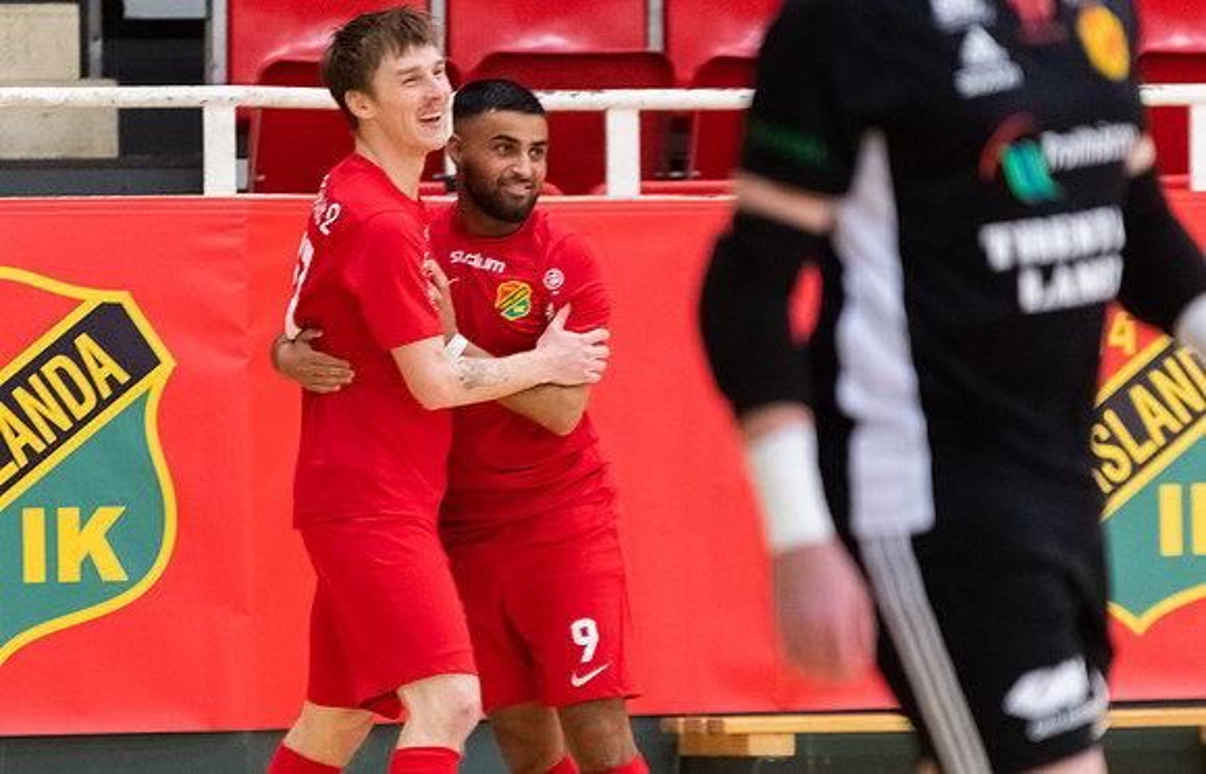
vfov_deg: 3.5
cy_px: 483
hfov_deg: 5.4
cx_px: 484
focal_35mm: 383
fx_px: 12694
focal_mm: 200
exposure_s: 1/800
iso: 2200
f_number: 2.8
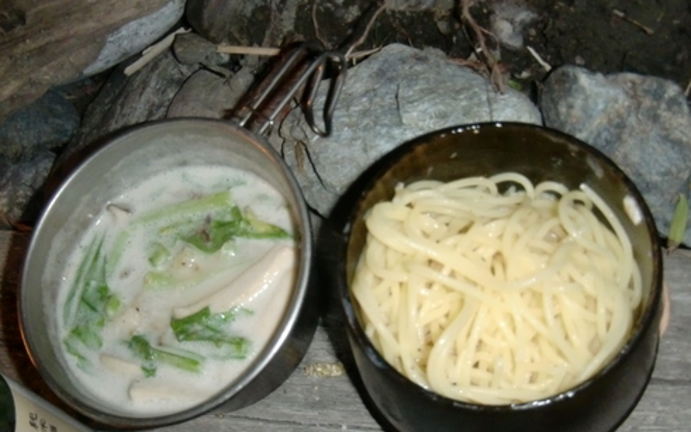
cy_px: 240
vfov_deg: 31.2
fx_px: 772
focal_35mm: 41
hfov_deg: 48.2
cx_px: 350
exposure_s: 1/40
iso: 400
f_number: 3.9
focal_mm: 6.66
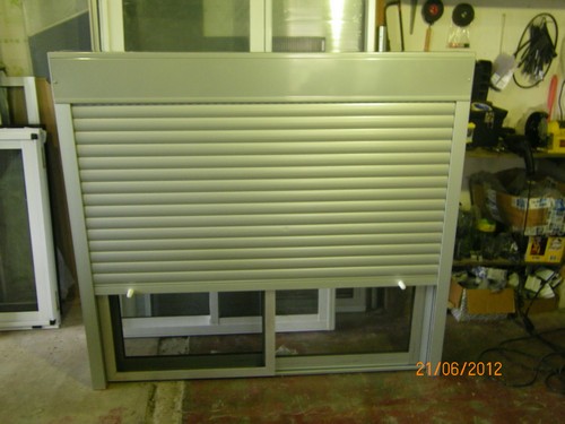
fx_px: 539
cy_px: 212
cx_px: 282
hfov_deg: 55.4
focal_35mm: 33
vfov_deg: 42.9
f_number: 2.8
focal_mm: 5.8
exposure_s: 1/30
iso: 250
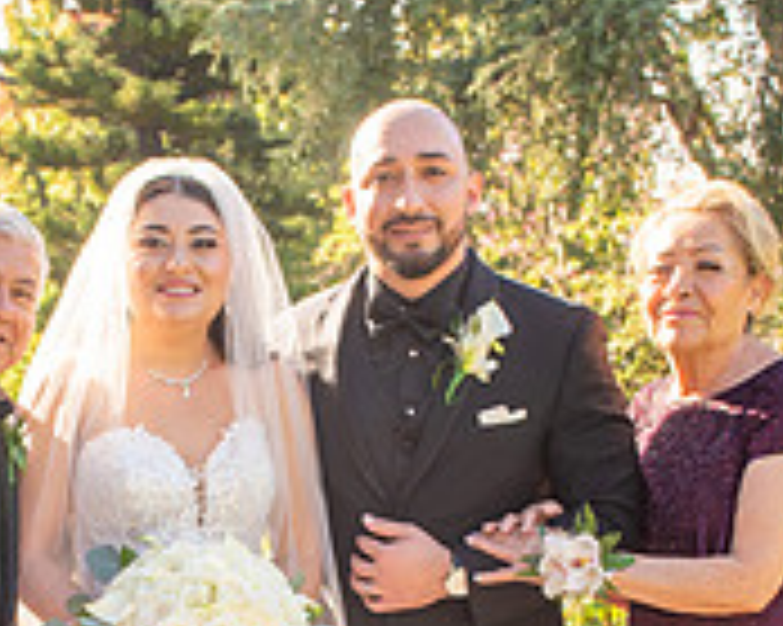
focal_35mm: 96
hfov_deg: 19.8
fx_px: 2223
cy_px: 671
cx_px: 182
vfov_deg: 15.6
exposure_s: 1/250
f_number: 5.6
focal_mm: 24
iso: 200
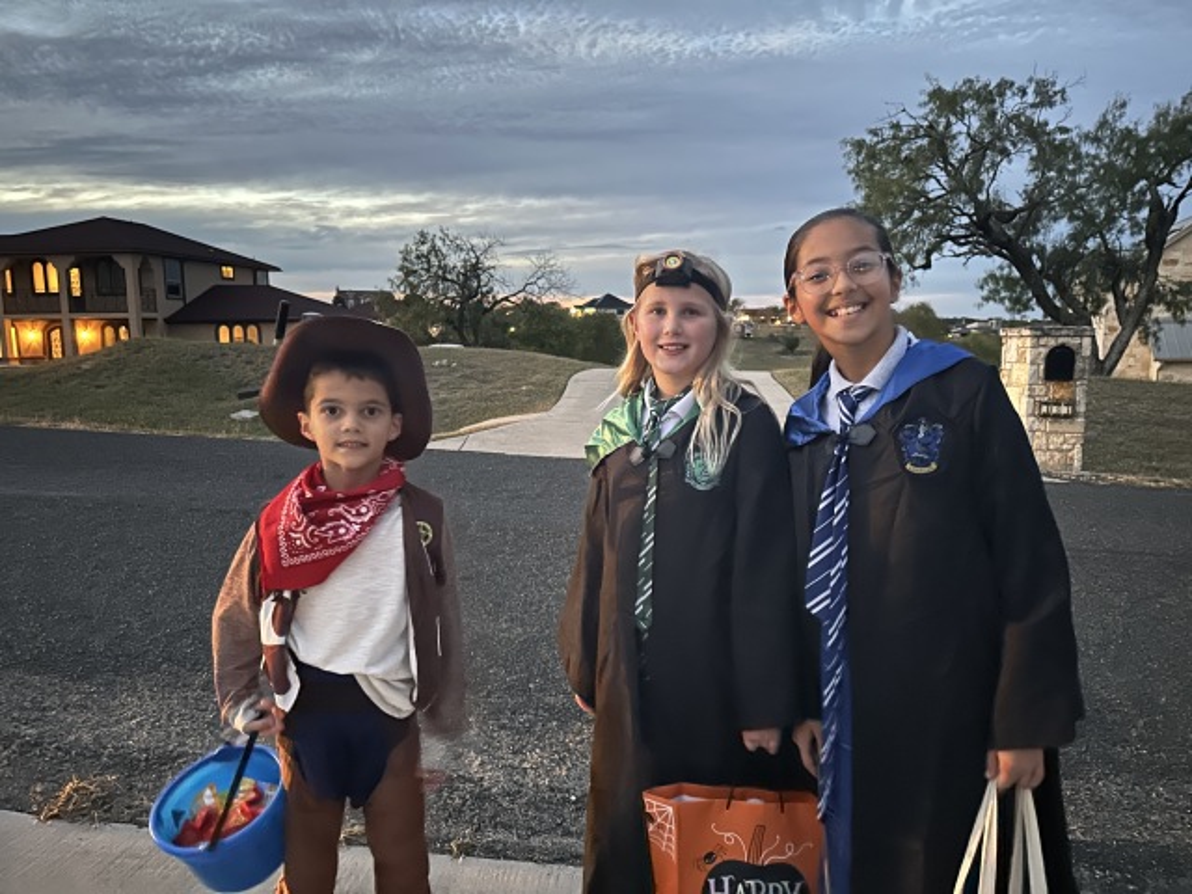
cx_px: 596
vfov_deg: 56.8
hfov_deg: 71.6
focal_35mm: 24
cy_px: 447
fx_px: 826
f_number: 1.78
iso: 2500
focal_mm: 6.86
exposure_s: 1/15
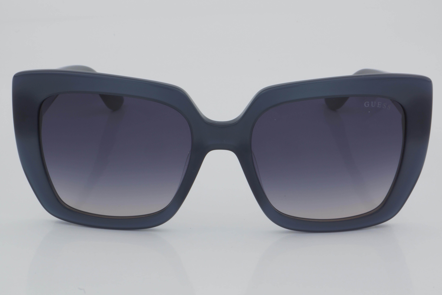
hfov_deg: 24.6
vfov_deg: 16.6
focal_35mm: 82
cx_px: 221
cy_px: 148
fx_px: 1013
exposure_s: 1/4
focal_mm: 55
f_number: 32
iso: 100
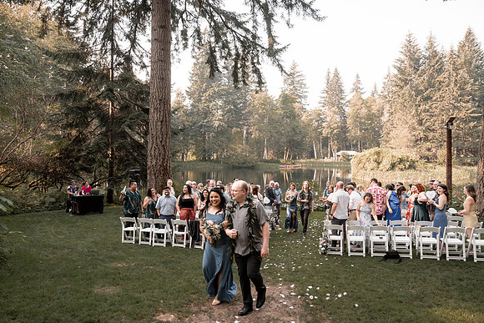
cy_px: 162
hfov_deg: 73.7
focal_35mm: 24
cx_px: 242
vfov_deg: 53.2
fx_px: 323
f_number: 2.8
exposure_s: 1/500
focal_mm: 24
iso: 200
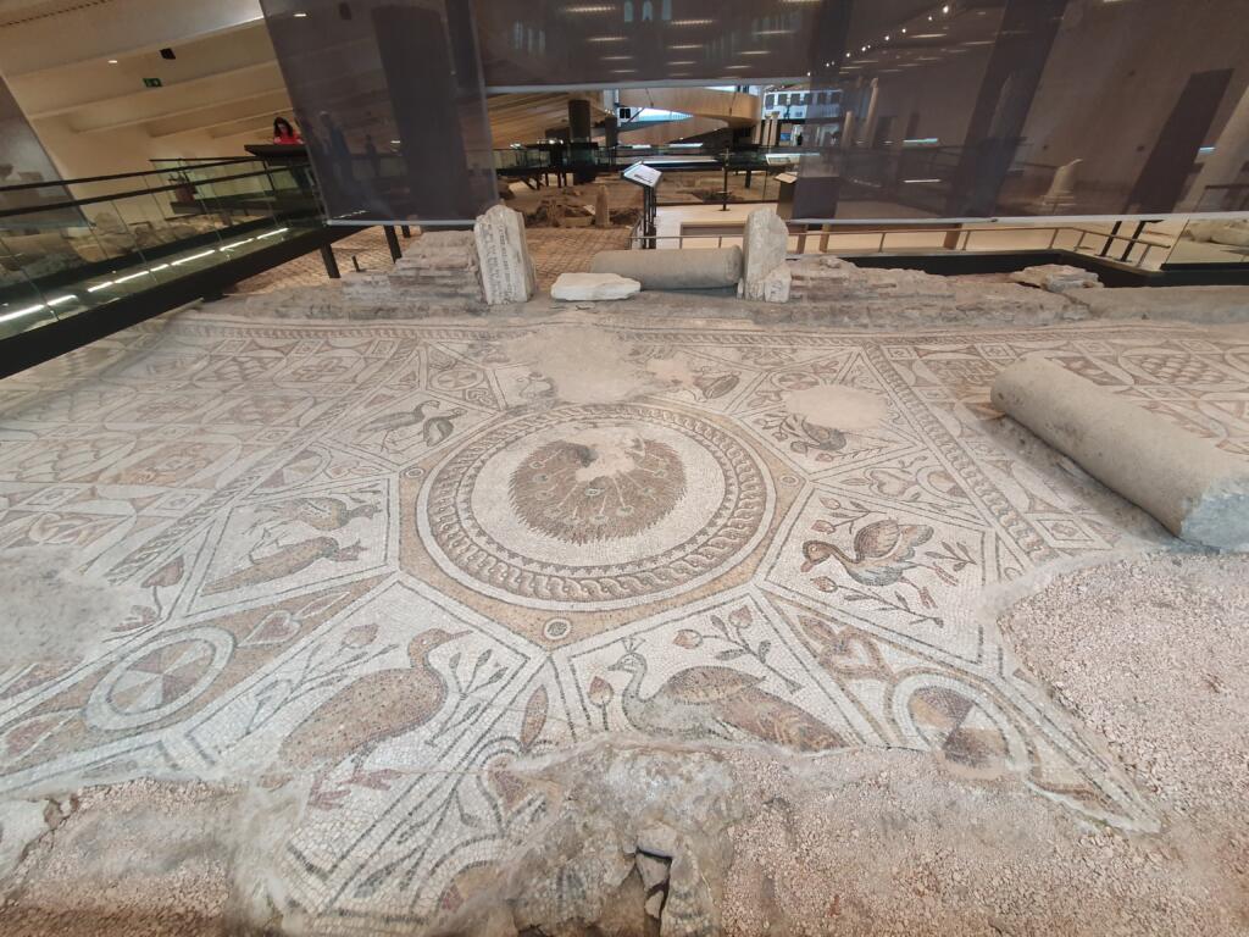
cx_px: 624
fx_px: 469
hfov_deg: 106.2
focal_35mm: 13
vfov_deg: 89.9
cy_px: 468
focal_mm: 1.8
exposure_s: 1/50
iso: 80
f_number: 2.2
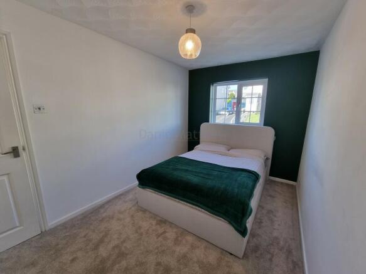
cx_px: 183
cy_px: 137
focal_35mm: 13
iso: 64
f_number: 2.2
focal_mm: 2.2
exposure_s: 1/50
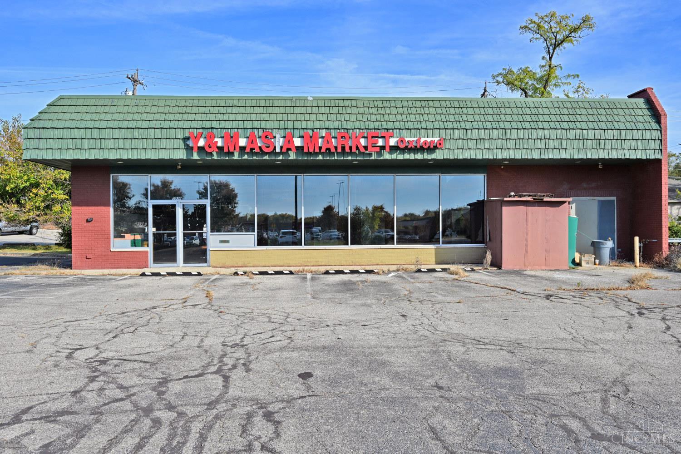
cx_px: 340
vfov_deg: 43.6
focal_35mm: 30
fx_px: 567
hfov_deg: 61.9
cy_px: 227
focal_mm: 30
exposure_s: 1/400
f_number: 7.1
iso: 100
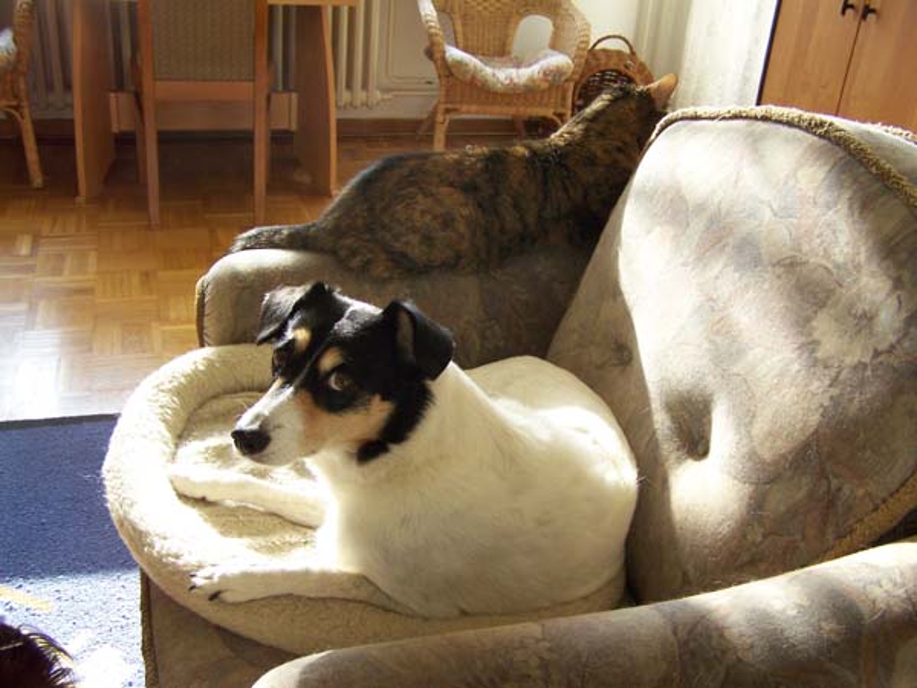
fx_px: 1007
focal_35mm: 38
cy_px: 344
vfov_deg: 37.7
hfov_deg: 49.0
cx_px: 458
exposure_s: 1/100
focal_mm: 6.3
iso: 160
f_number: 2.8
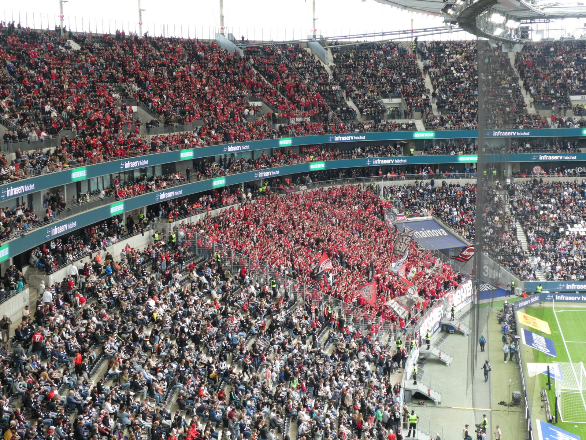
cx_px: 293
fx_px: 965
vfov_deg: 25.7
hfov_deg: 33.8
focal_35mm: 57
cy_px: 220
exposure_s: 1/80
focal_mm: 10.3
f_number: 4.2
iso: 125
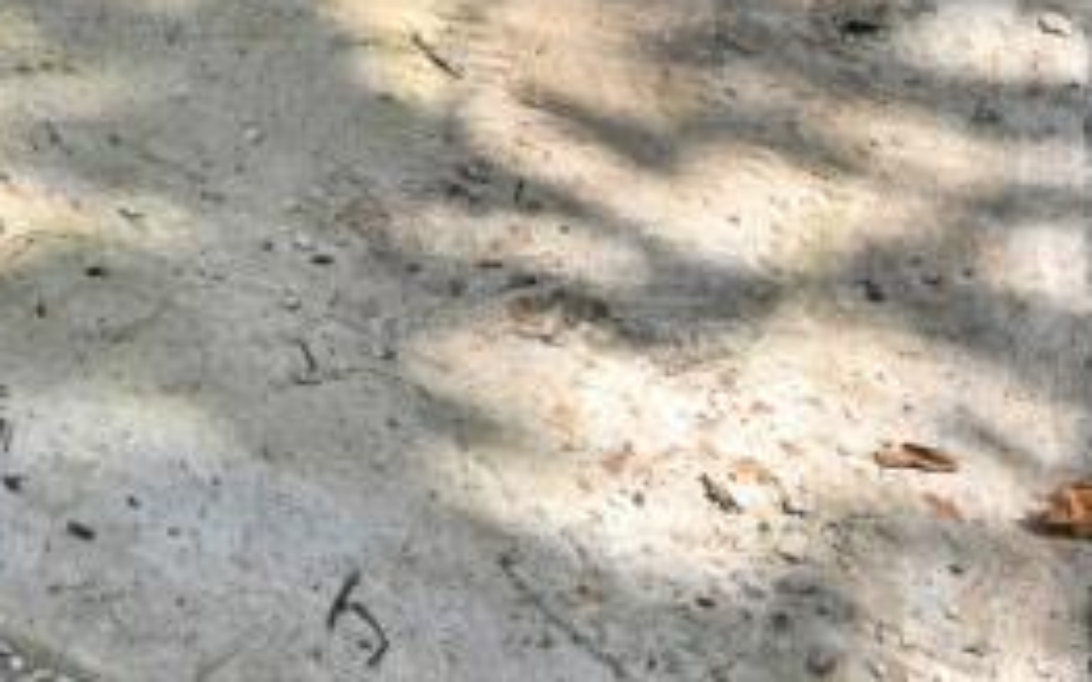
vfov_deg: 10.6
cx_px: -812
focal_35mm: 82
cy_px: -1406
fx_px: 2440
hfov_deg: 19.6
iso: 100
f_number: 8
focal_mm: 14
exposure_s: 1/200
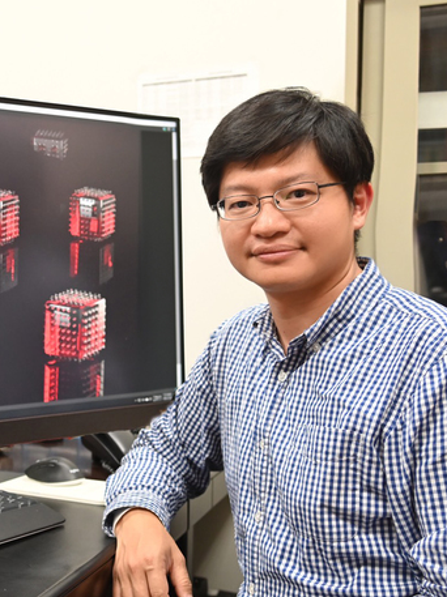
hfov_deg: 25.5
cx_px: 69
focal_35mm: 56
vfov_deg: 34.4
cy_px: 300
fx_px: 966
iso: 2000
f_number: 4
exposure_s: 1/100
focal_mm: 38
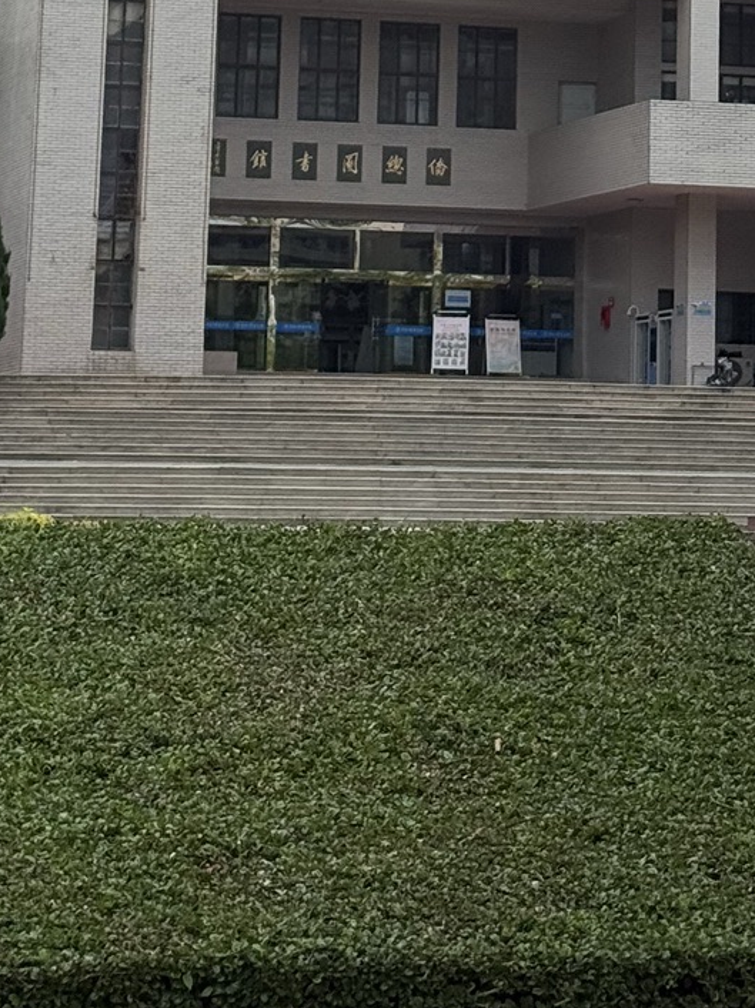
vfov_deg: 14.0
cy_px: -296
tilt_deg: +9.8
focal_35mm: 136
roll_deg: -1.0
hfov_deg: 10.9
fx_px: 3957
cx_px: 629
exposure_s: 1/2494
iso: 64
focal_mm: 6.76
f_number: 1.78
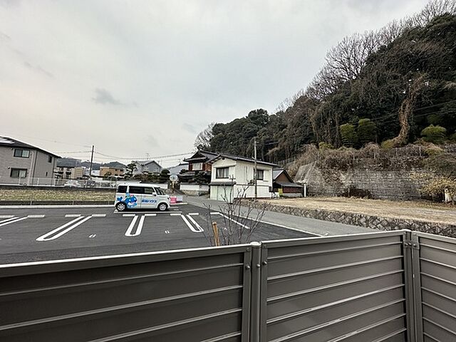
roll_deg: -2.0
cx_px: 228
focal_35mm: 14
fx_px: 184
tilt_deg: +5.7
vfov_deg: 85.7
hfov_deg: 102.1
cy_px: 171
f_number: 2.2
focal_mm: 2.22
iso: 40
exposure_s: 1/1261
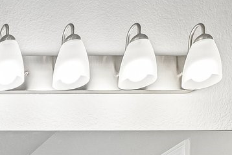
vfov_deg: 10.6
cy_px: 415
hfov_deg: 14.9
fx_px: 664
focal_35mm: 103
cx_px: -275
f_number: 8
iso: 400
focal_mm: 18
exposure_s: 1/30
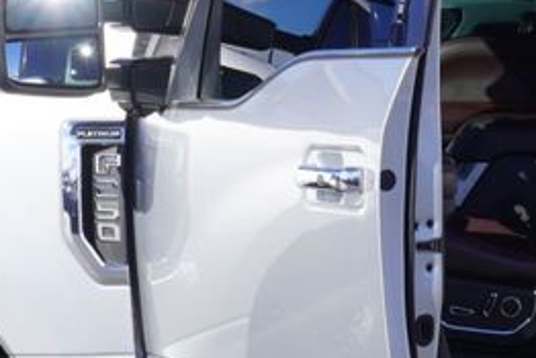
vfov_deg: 8.1
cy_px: 248
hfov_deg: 12.1
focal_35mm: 170
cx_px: 350
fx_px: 2532
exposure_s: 1/125
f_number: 10
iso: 100
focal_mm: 29
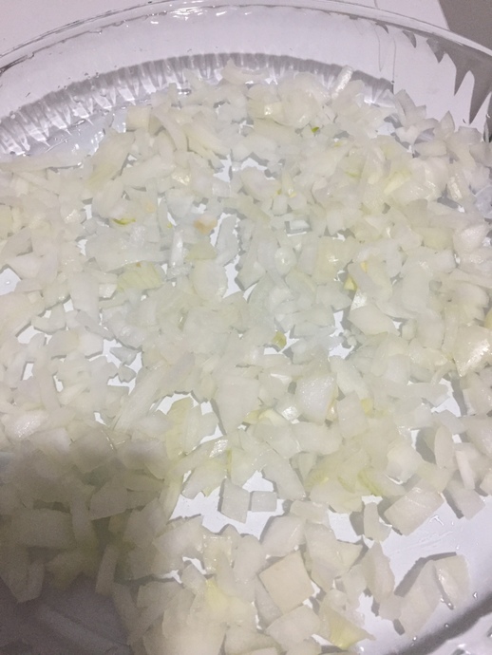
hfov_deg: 48.3
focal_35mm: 29
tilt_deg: -58.7
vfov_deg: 61.6
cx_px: 246
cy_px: 328
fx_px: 549
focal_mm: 4.15
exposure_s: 1/33
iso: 200
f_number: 2.2
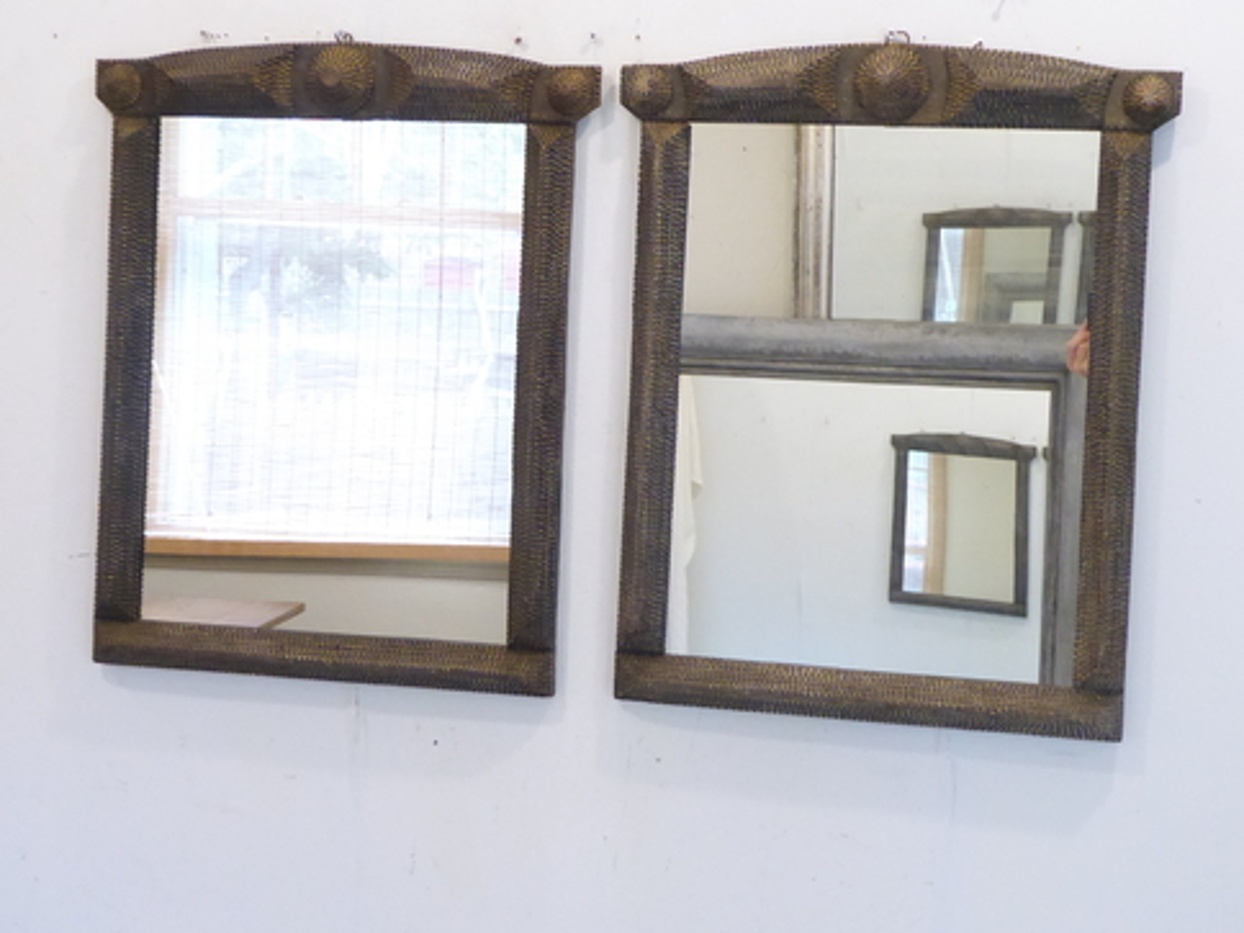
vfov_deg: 25.6
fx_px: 2048
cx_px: 627
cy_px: 393
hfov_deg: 33.8
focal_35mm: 57
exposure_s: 1/50
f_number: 3.9
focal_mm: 7.8
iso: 800
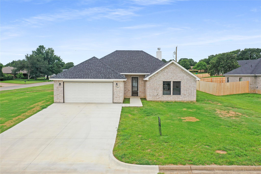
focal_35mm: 28
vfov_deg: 46.4
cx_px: 130
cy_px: 87
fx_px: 203
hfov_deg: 65.5
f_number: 5.6
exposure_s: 1/320
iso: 100
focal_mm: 10.26
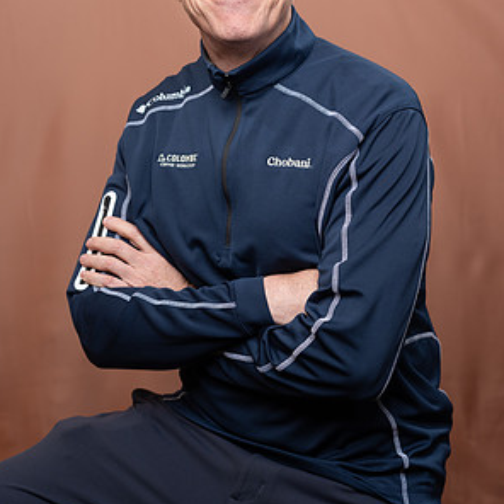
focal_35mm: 80
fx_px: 1318
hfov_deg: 21.7
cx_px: 250
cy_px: 146
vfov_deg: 21.5
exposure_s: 1/160
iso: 320
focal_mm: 62
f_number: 4
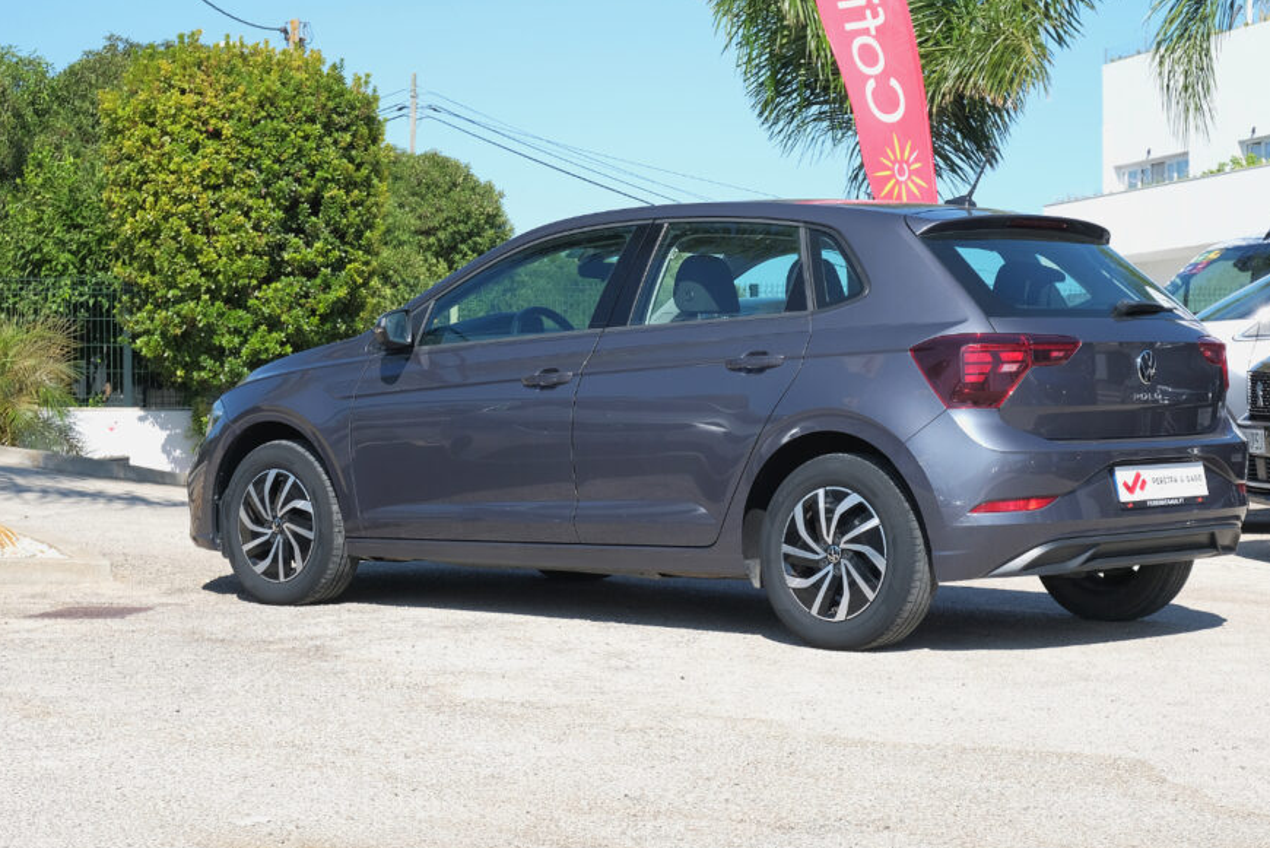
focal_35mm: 80
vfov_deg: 17.1
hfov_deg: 25.3
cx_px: 743
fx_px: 2823
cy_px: 399
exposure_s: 1/180
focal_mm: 45
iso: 160
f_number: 9
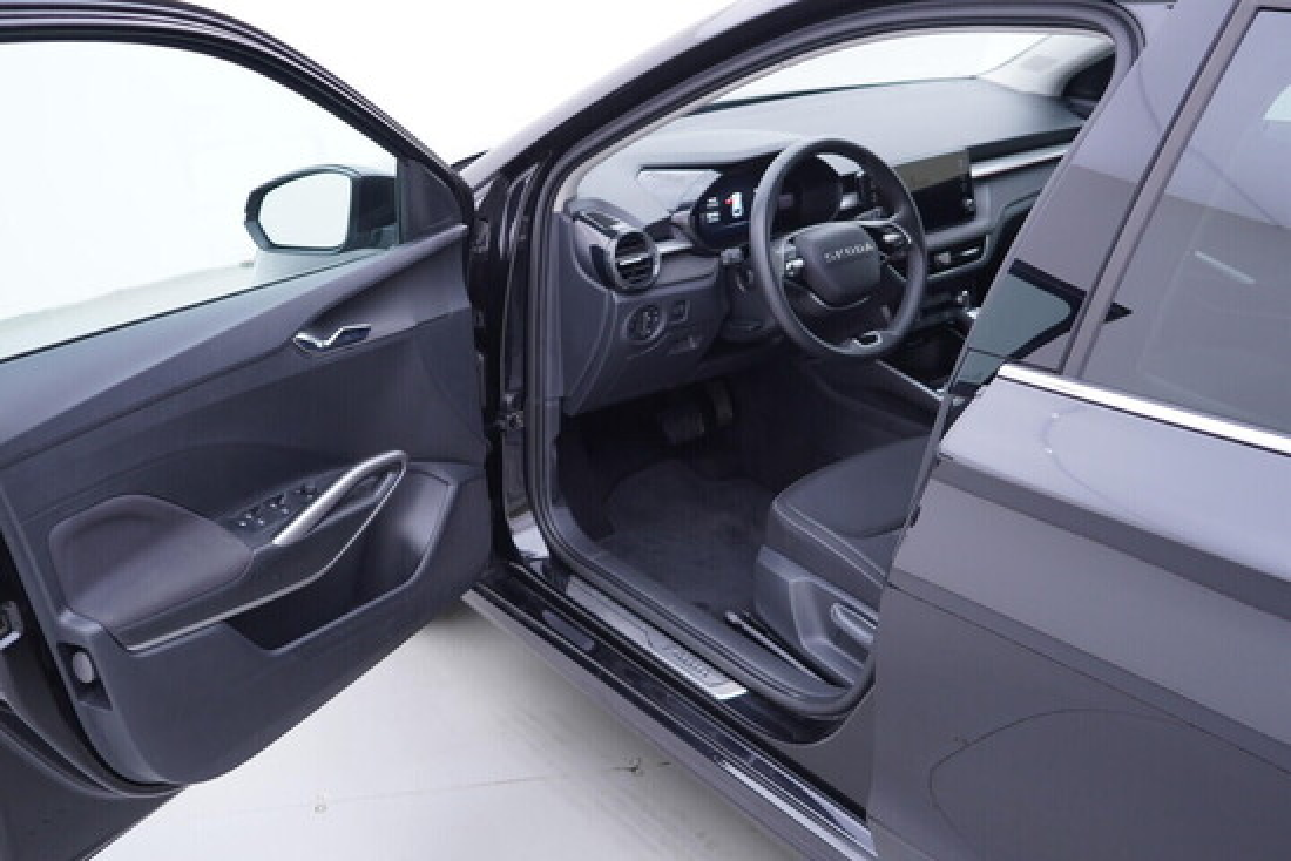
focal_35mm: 36
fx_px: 1291
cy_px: 430
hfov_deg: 53.1
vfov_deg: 36.9
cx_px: 646
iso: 160
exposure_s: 1/40
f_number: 2.8
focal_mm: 24
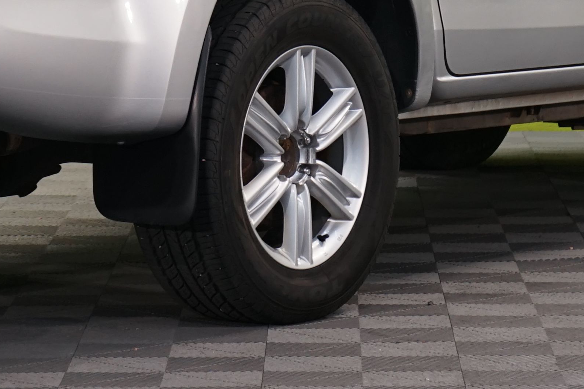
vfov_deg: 6.1
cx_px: 191
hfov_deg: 9.3
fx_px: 3601
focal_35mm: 222
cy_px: -101
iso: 500
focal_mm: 59
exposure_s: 1/40
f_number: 5.6
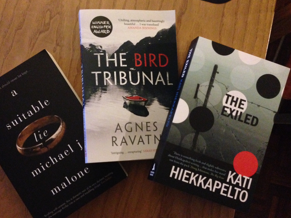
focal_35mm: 38
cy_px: 120
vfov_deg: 37.7
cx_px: 125
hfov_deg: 48.8
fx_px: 319
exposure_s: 1/15
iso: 800
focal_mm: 4.12
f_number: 2.4
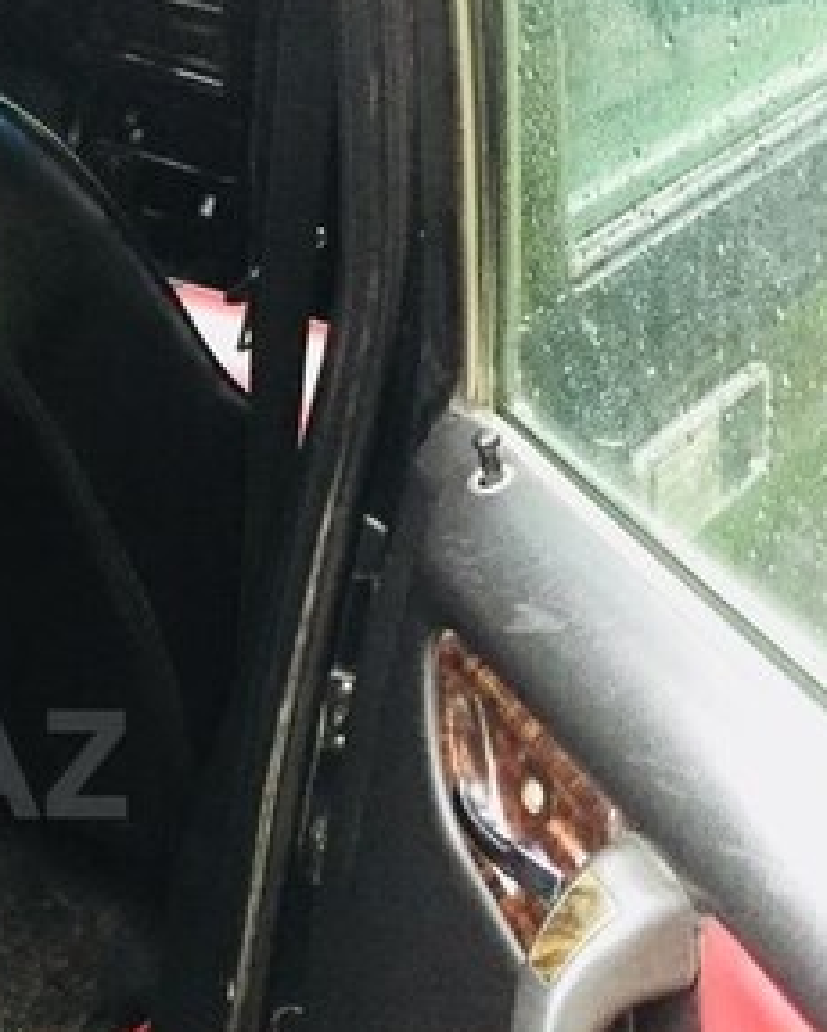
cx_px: -241
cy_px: 764
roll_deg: +1.1
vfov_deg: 28.7
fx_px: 1987
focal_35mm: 65
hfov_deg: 21.3
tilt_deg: -39.5
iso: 400
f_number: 2.2
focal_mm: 4.15
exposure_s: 1/17
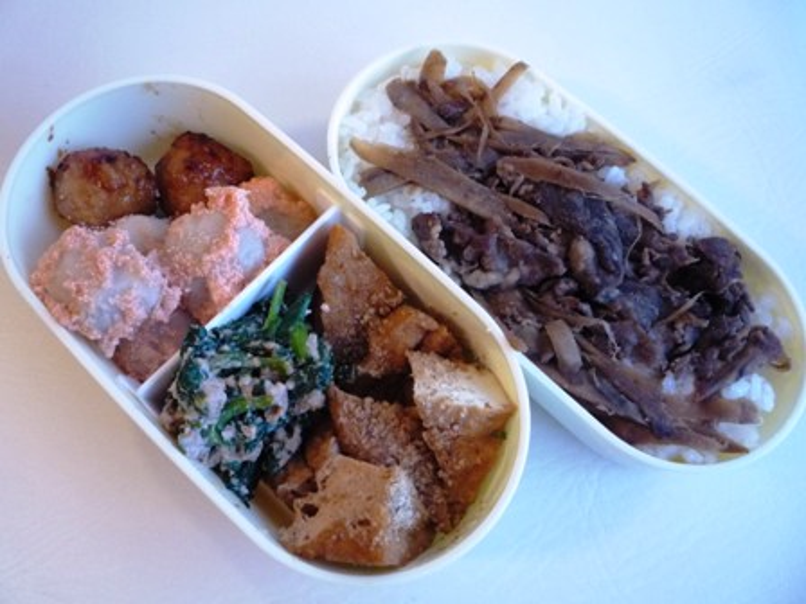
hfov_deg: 60.0
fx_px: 699
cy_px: 302
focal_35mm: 30
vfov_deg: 46.8
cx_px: 403
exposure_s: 1/10
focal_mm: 5.2
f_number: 3.3
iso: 400
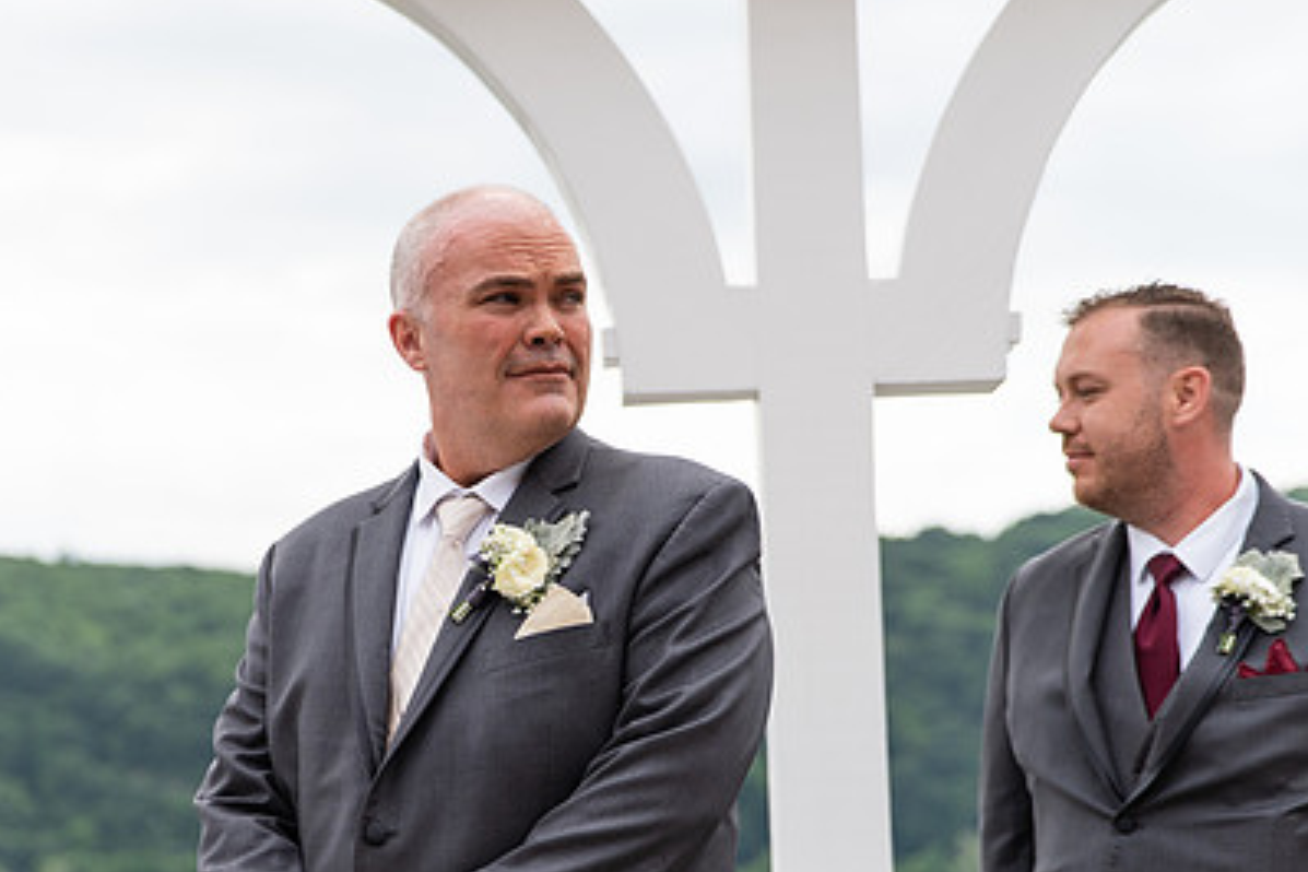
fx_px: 3379
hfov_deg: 21.9
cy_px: 598
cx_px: 544
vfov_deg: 14.7
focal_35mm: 93
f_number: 2.8
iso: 125
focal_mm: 64
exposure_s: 1/1600
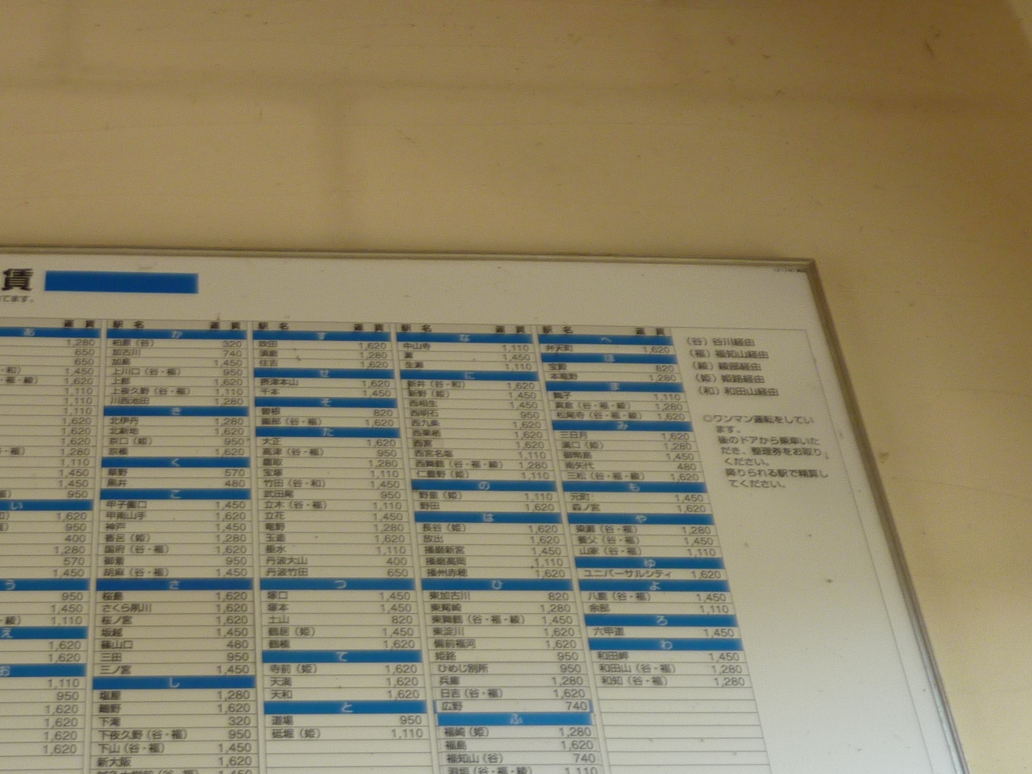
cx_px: 296
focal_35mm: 45
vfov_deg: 31.6
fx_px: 1342
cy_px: 586
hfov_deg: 41.2
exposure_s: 1/60
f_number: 3.3
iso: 80
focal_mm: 4.1
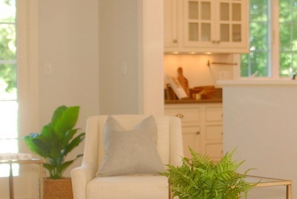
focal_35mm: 113
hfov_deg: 18.0
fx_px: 934
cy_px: 136
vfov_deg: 12.1
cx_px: 191
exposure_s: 1/125
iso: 400
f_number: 2.5
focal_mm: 35
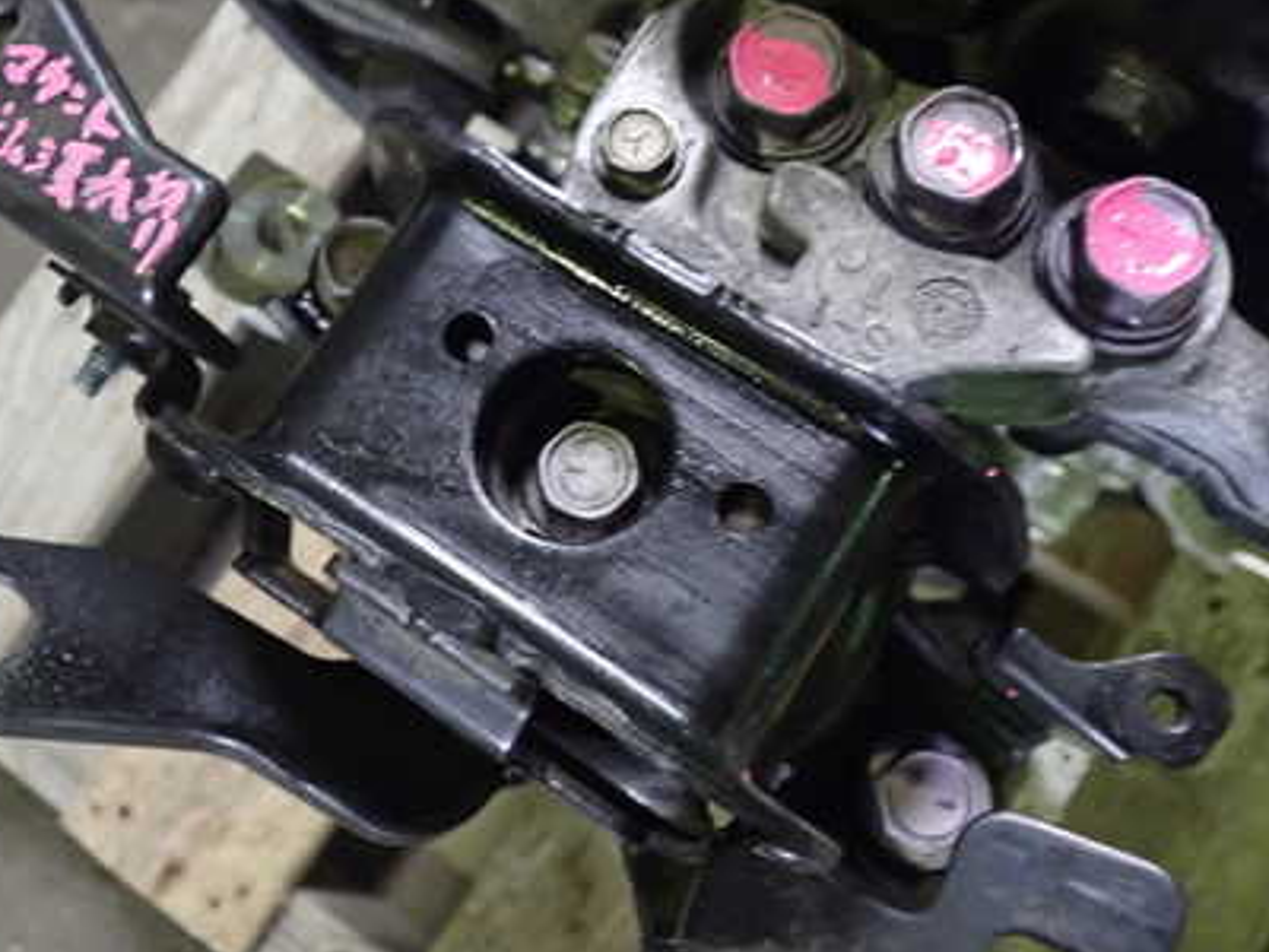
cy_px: 378
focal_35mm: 45
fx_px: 1650
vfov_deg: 32.1
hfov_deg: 42.0
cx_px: 549
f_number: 2.3
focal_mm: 5.4
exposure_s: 1/30
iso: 640
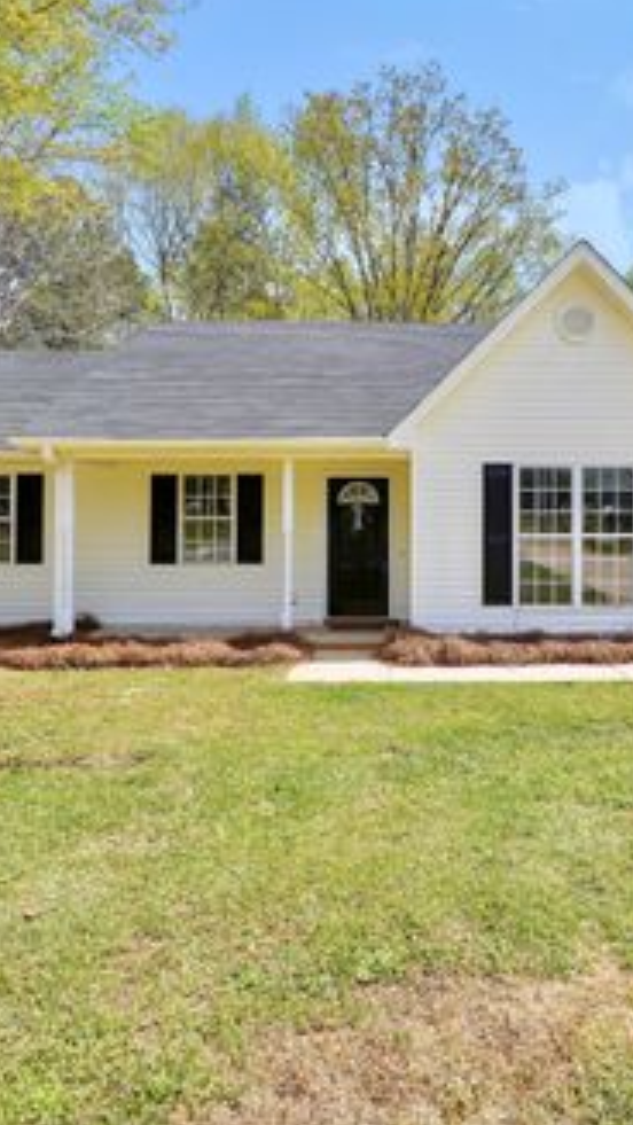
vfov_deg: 76.3
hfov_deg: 46.7
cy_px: 556
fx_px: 716
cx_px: 440
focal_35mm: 24
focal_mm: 10
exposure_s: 1/125
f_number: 10
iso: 100
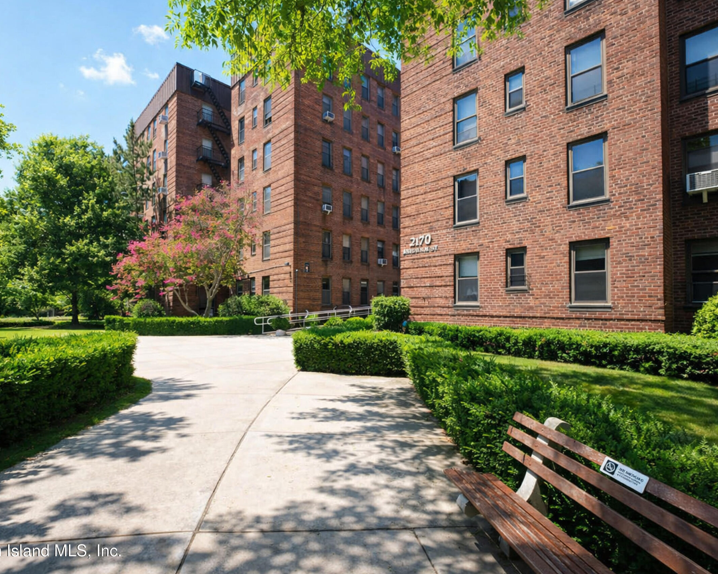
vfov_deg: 77.0
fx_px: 361
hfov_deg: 89.5
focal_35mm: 17
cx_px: 335
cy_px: 288
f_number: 9
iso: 400
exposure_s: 1/200
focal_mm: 10
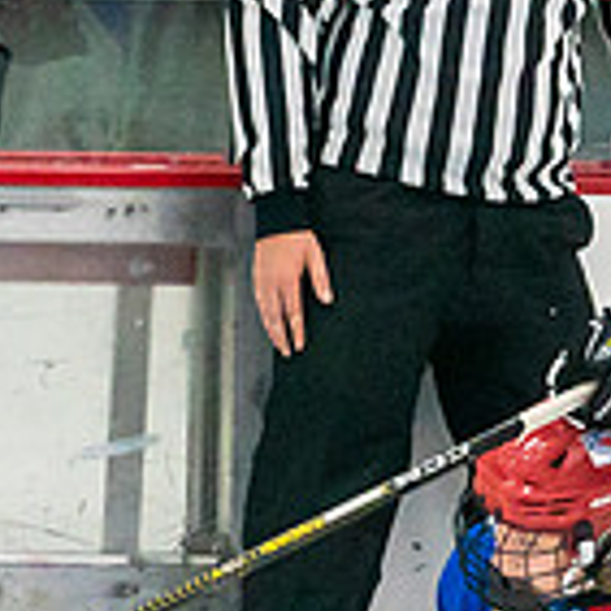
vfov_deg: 1.4
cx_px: 615
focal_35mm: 1221
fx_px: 24383
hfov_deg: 1.4
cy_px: 682
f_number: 2.8
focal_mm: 200
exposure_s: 1/1000
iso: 3200
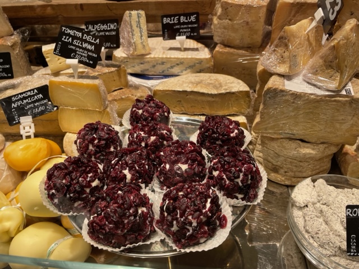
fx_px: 270
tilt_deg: -34.8
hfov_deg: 67.3
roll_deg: +5.6
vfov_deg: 53.1
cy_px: 134
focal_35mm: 26
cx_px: 180
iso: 50
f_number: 1.6
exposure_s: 1/97
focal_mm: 4.2
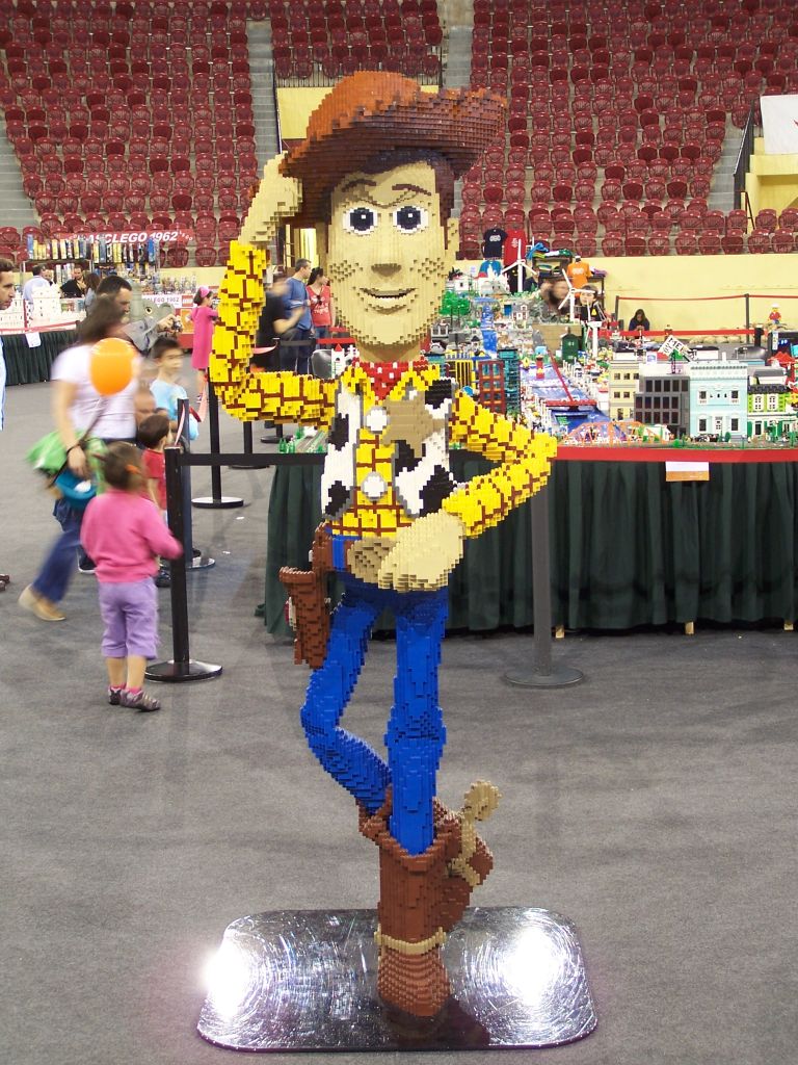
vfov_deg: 30.3
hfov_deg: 22.9
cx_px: 399
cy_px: 532
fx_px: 1967
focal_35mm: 64
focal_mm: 10.7
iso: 80
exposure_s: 1/4
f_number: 3.2
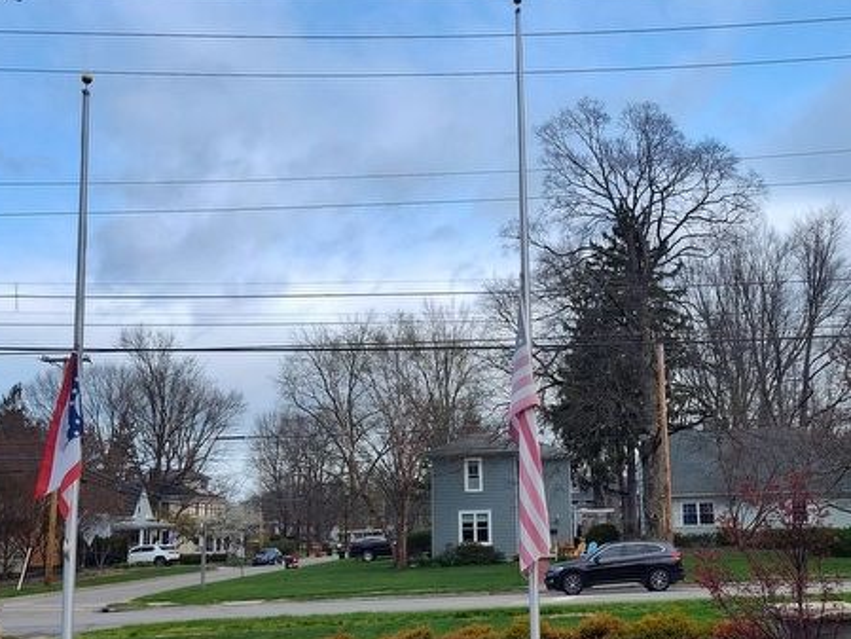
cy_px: 362
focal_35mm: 41
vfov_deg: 35.1
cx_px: 519
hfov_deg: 45.5
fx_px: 1008
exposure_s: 1/720
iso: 100
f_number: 1.8
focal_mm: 5.56
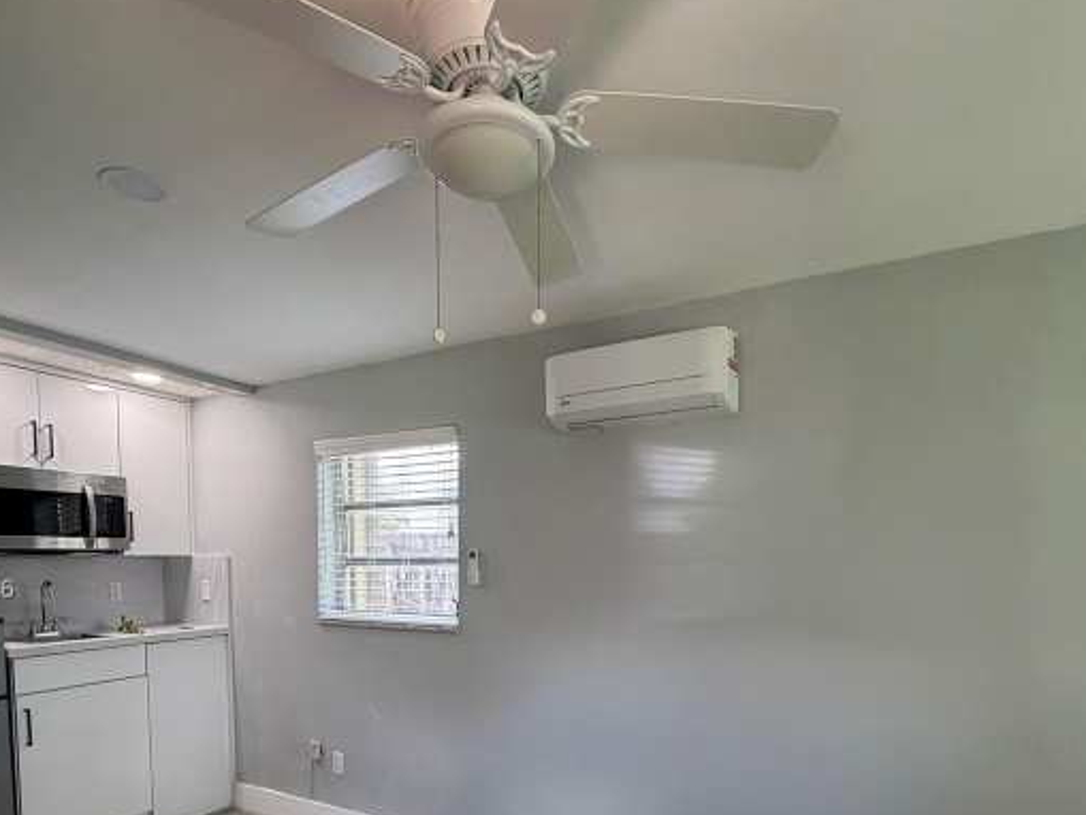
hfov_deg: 76.4
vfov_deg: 58.5
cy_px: 591
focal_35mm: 22
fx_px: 690
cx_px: 536
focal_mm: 2.22
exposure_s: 1/120
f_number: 2.2
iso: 250
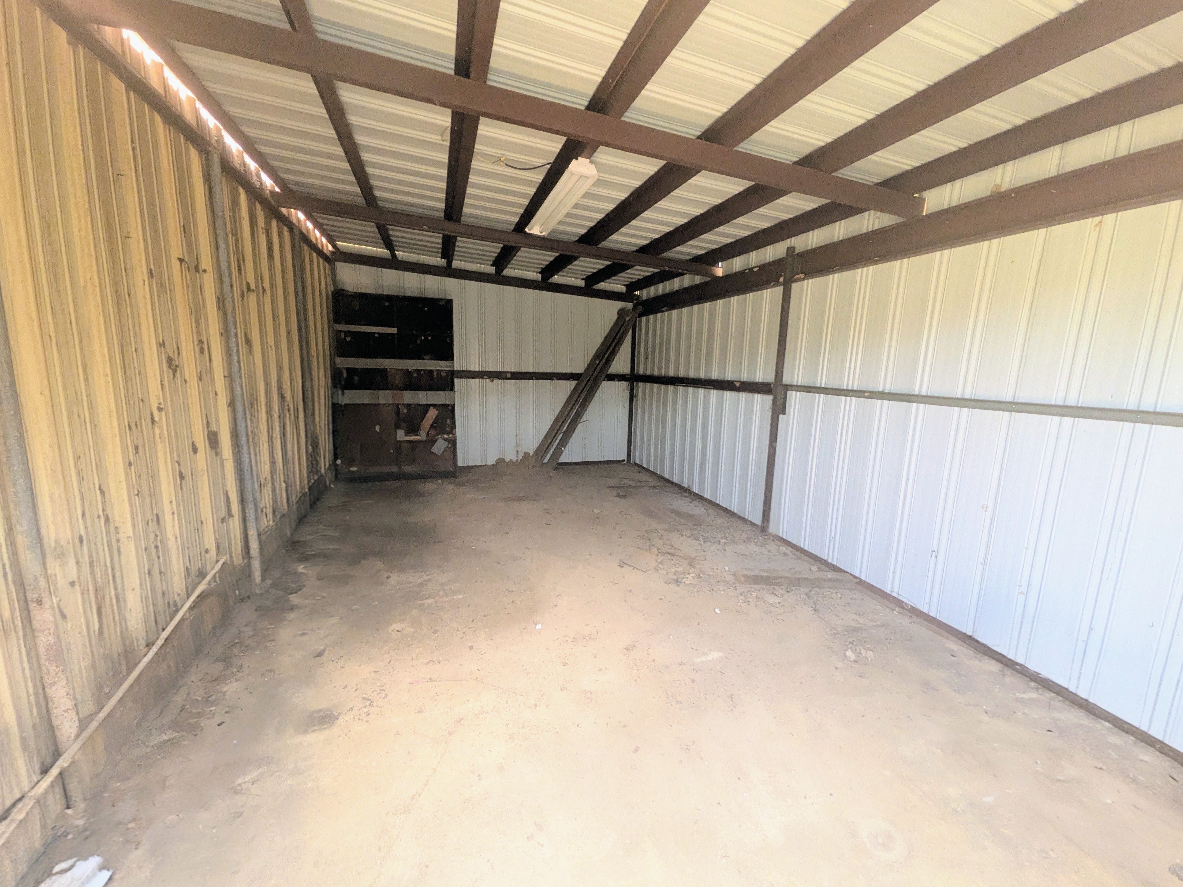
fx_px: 478
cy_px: 444
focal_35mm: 14
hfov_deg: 102.1
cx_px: 592
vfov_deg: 85.7
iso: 493
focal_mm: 1.85
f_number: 2.2
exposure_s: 1/171
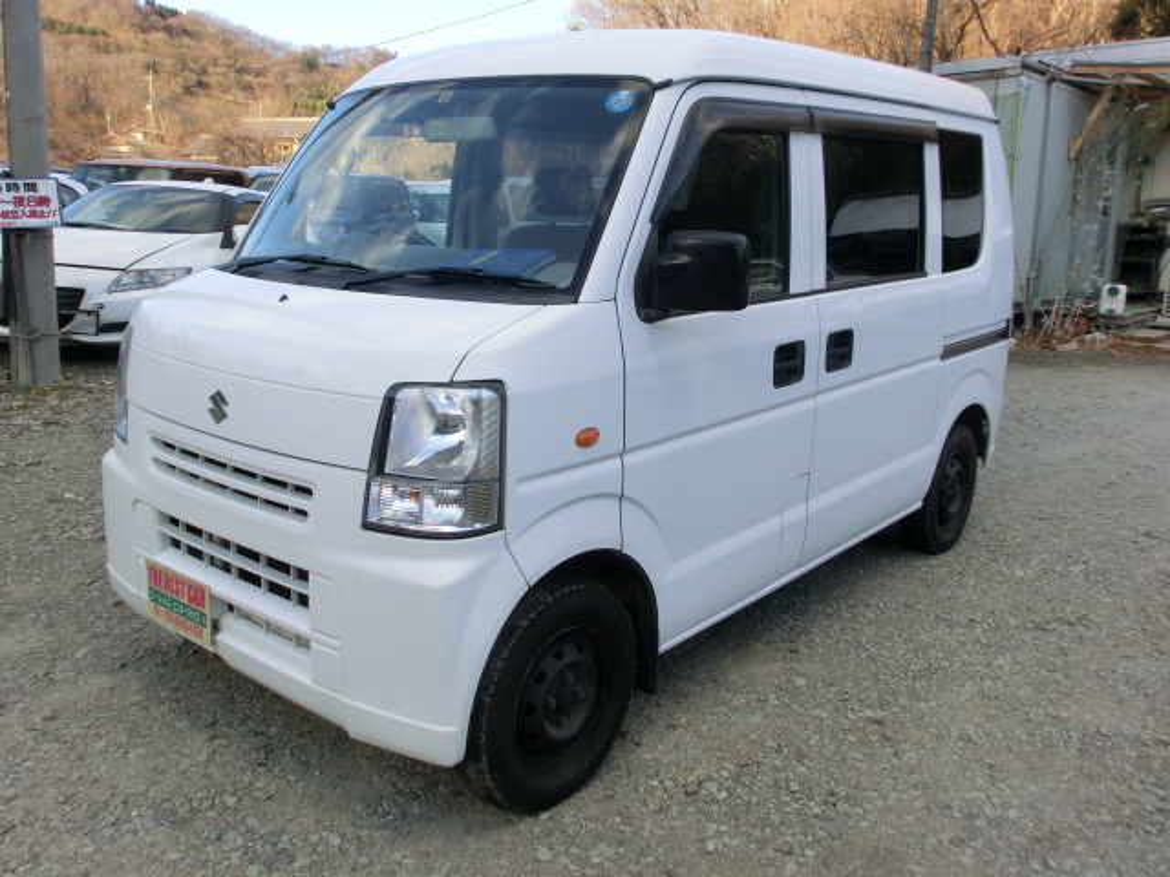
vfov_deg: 42.9
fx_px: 1115
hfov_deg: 55.4
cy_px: 438
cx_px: 585
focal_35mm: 33
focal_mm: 5.86
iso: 100
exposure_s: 1/250
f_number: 3.7
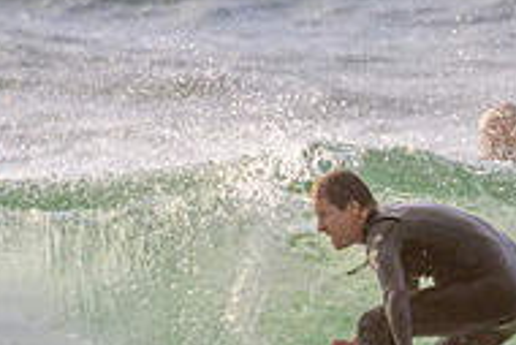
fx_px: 34970
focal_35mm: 2438
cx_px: 375
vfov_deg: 0.6
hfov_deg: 0.8
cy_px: 403
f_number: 11
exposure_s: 1/2000
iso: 900
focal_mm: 800
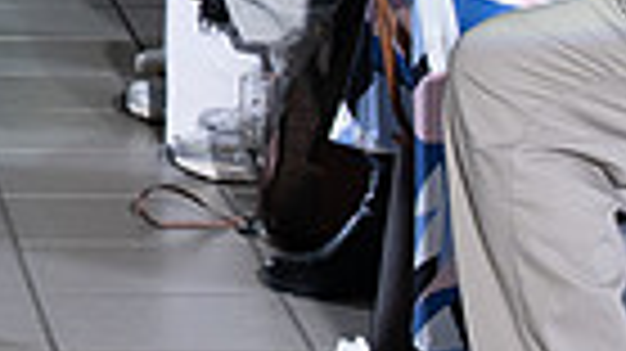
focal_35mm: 341
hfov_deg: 6.2
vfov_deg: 3.5
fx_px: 5657
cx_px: -621
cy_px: -389
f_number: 5
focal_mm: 78
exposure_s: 1/160
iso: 1250
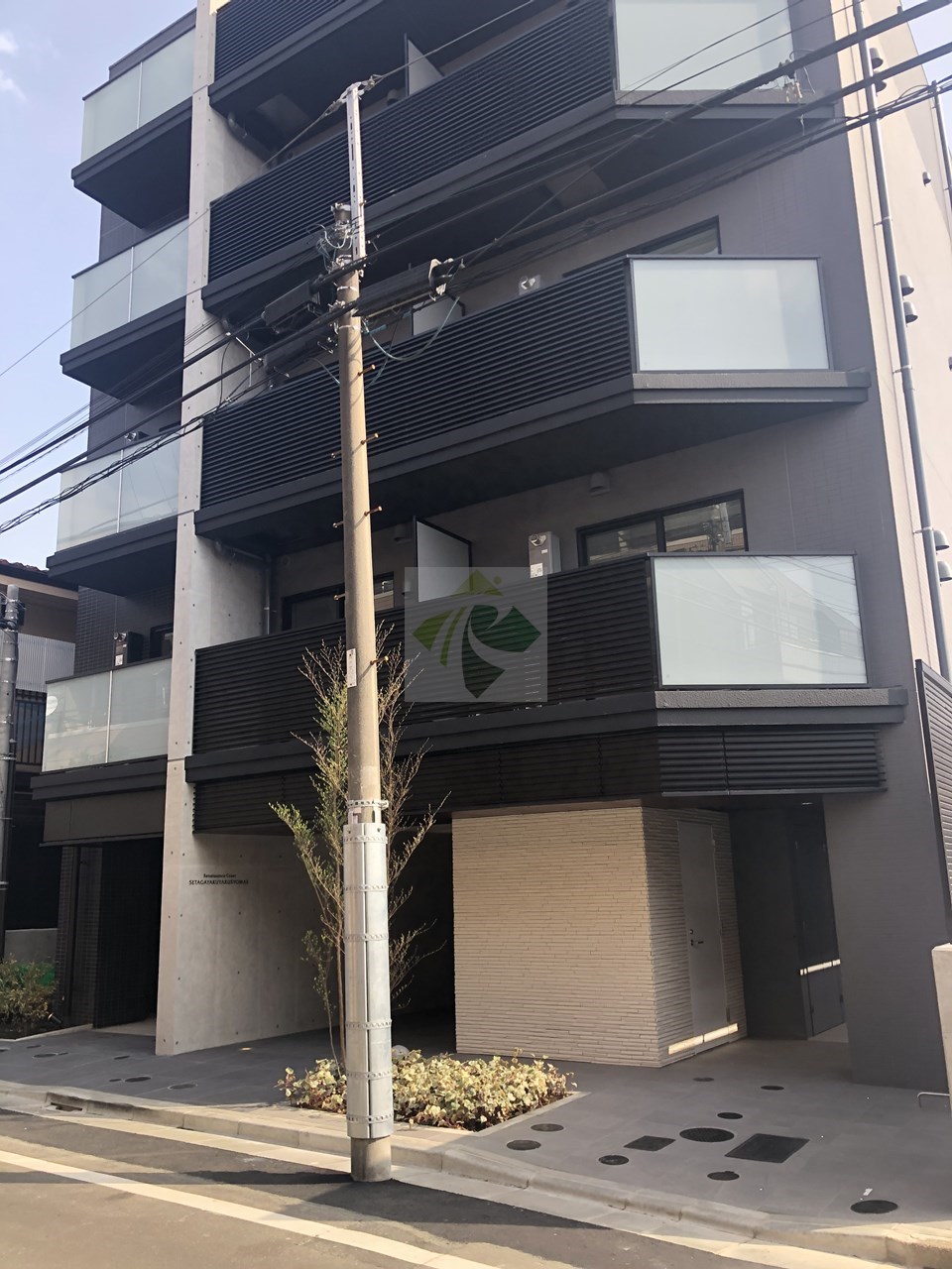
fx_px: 1027
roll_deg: +0.5
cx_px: 476
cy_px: 634
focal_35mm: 28
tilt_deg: +16.9
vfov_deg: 63.4
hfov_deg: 49.7
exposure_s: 1/357
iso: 20
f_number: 1.8
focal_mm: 4
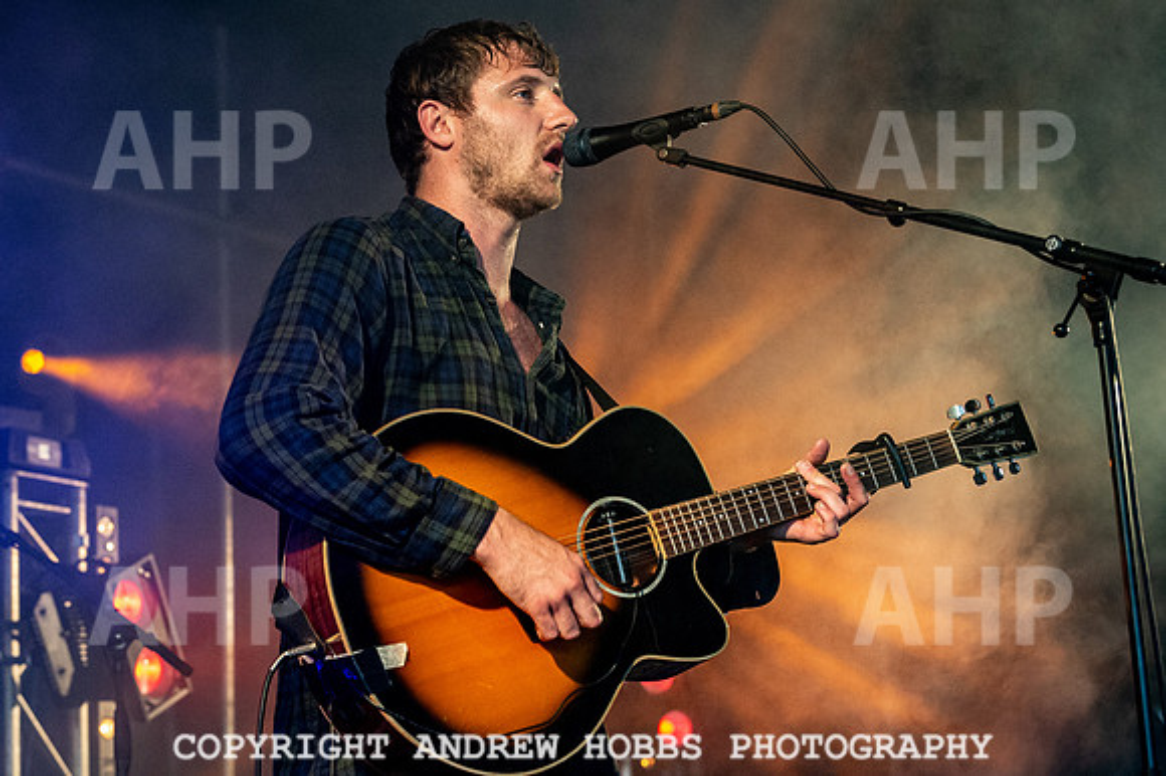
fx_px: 2923
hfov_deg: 22.6
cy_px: 364
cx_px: 547
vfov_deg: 15.1
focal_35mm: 90
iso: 6400
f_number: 5.6
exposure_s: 1/800
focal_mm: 85
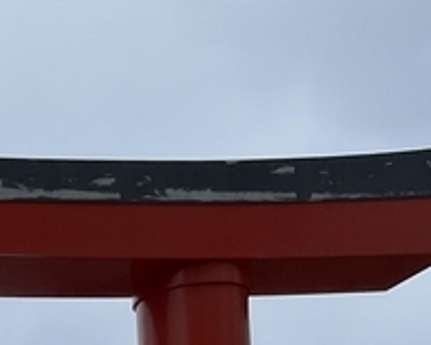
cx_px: -728
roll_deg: -2.3
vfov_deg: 9.3
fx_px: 1951
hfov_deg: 10.3
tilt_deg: +8.2
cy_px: 744
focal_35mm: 153
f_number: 1.6
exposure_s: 1/7299
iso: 32
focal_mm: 4.2
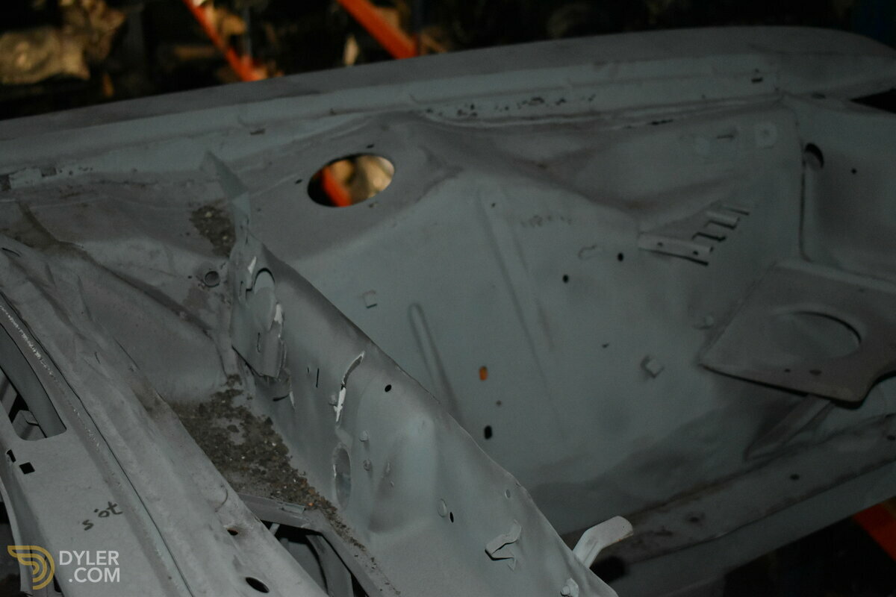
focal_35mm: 60
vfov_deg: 22.6
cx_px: 448
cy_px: 298
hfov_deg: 33.4
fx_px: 1493
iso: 3600
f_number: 5
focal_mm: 40
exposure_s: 1/60
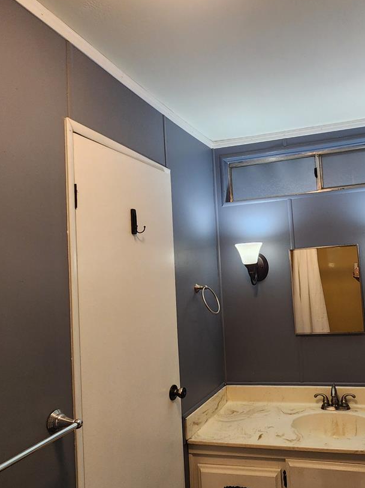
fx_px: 338
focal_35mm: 24
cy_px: 249
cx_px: 257
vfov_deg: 71.6
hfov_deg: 55.0
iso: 160
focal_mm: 2.2
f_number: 2.2
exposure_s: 1/60
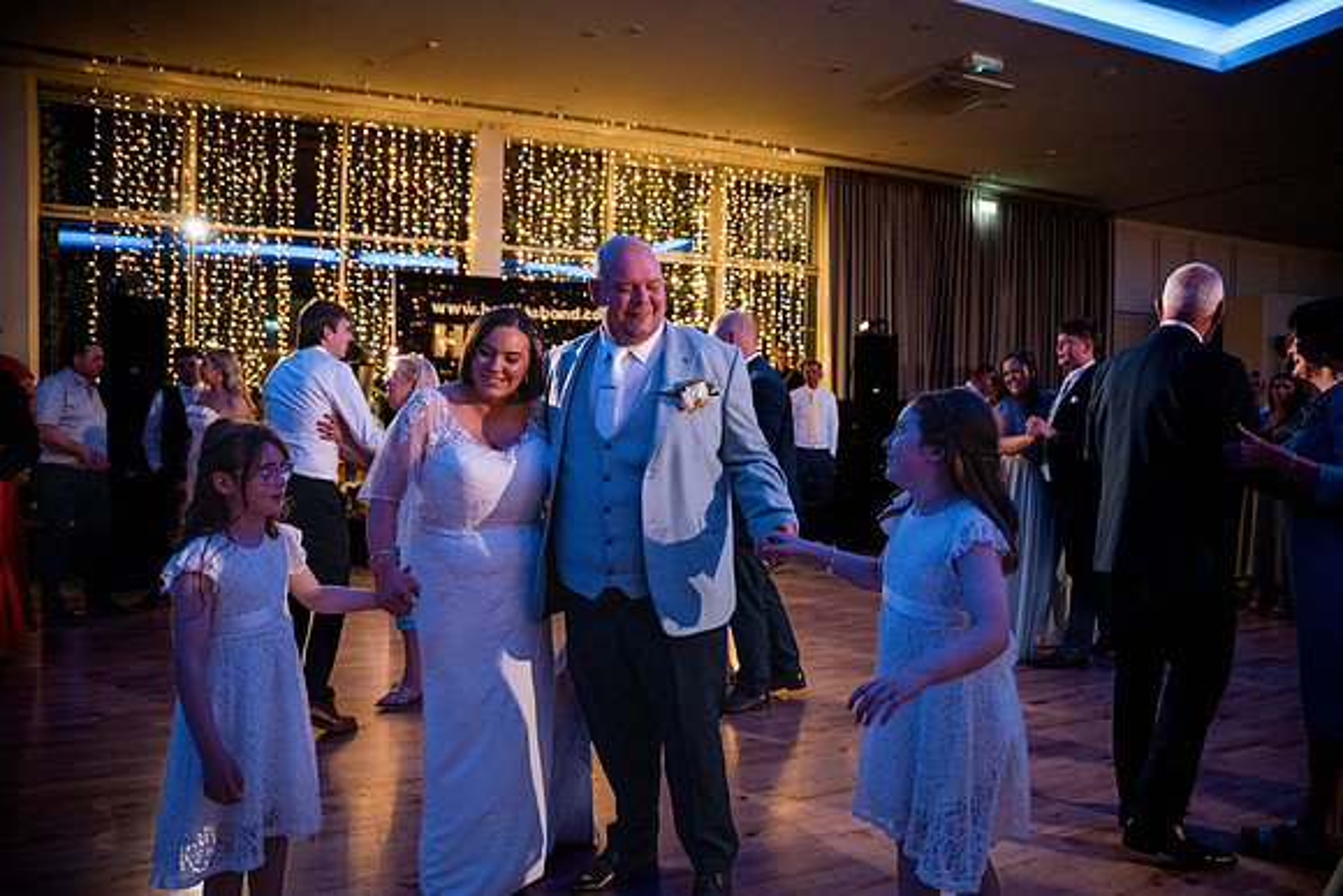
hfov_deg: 73.7
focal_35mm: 24
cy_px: 448
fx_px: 896
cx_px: 672
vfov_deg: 53.2
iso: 5000
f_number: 2.8
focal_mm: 24
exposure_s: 1/250
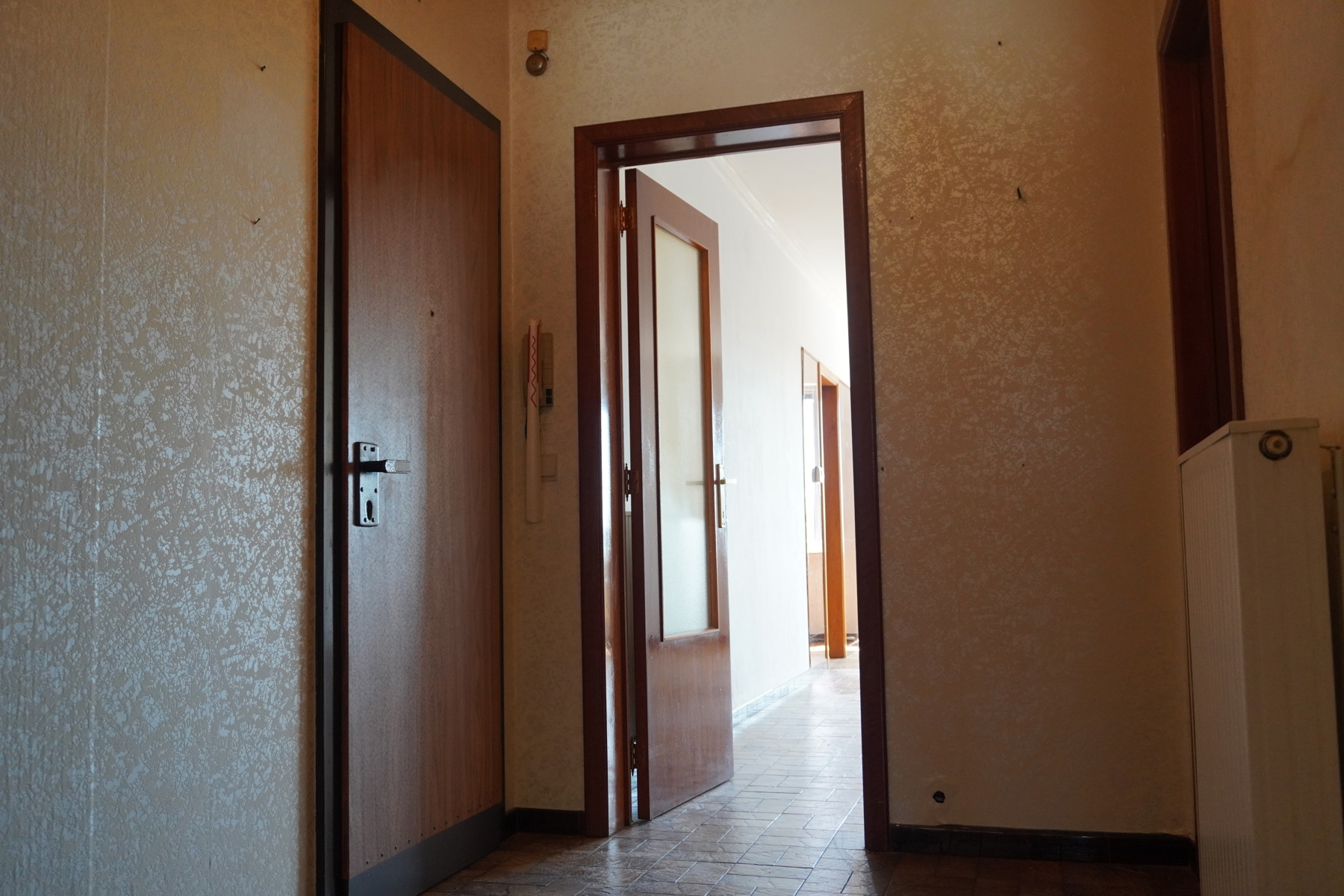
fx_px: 1232
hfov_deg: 57.2
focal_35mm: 33
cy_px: 448
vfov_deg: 40.0
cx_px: 672
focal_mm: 22
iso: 1250
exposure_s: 1/160
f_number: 4
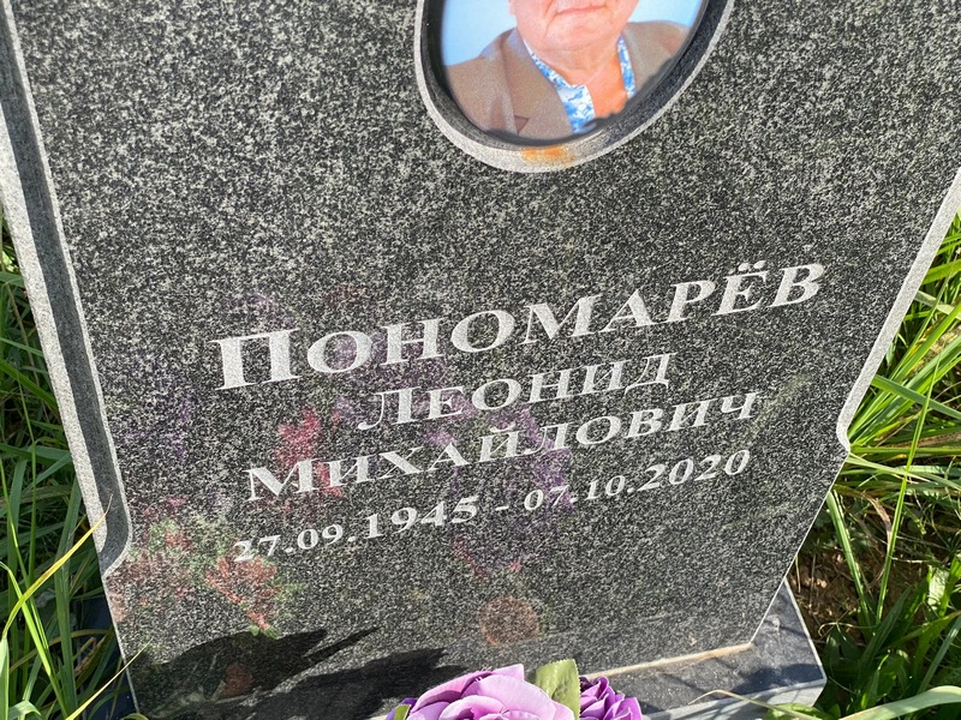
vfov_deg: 28.0
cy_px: 360
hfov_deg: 36.8
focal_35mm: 52
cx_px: 480
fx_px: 1444
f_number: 2
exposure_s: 1/393
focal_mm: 6
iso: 20
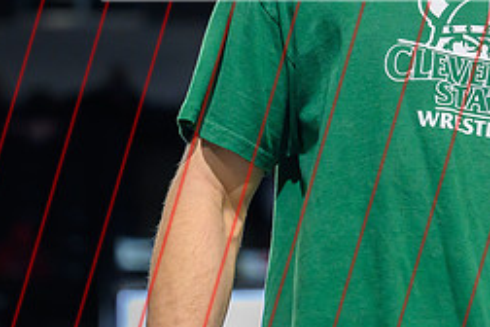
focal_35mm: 192
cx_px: 373
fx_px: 2613
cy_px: 4
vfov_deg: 7.1
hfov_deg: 10.7
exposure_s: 1/800
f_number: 2.8
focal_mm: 70
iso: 6400
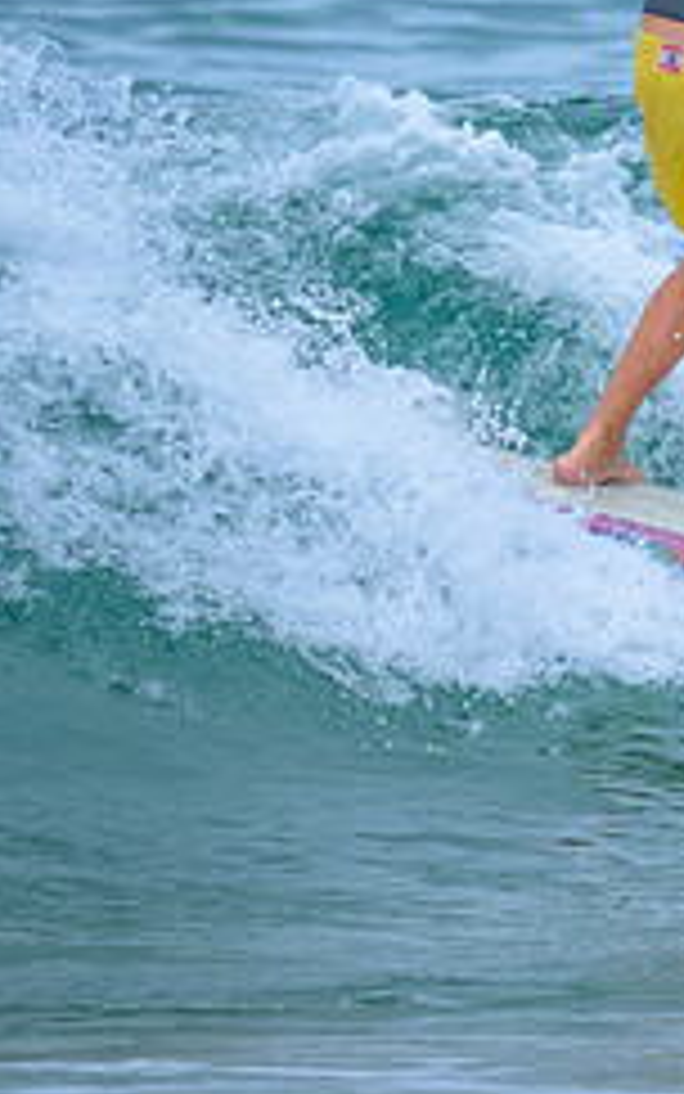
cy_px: 158
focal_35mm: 2679
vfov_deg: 0.8
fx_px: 79856
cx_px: 1265
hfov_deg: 0.5
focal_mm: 800
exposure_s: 1/2000
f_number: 6.3
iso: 400
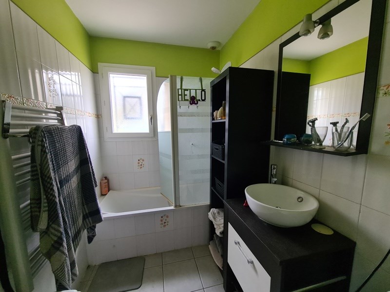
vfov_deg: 89.9
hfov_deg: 106.2
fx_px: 146
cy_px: 146
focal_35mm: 13
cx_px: 195
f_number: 2.2
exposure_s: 1/50
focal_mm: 2.2
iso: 320
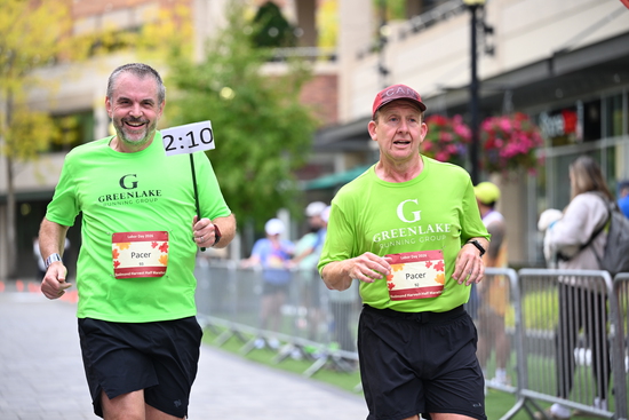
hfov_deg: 17.8
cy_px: 210
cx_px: 314
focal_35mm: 115
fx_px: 2010
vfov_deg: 11.9
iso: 640
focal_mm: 115
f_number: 2.8
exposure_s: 1/2000
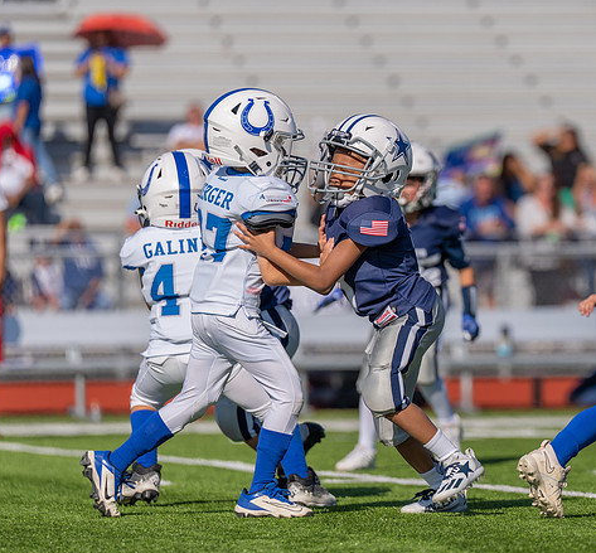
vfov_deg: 4.8
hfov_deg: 5.2
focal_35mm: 351
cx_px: 484
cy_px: 262
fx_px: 6596
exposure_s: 1/4000
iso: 160
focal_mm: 200
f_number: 3.2
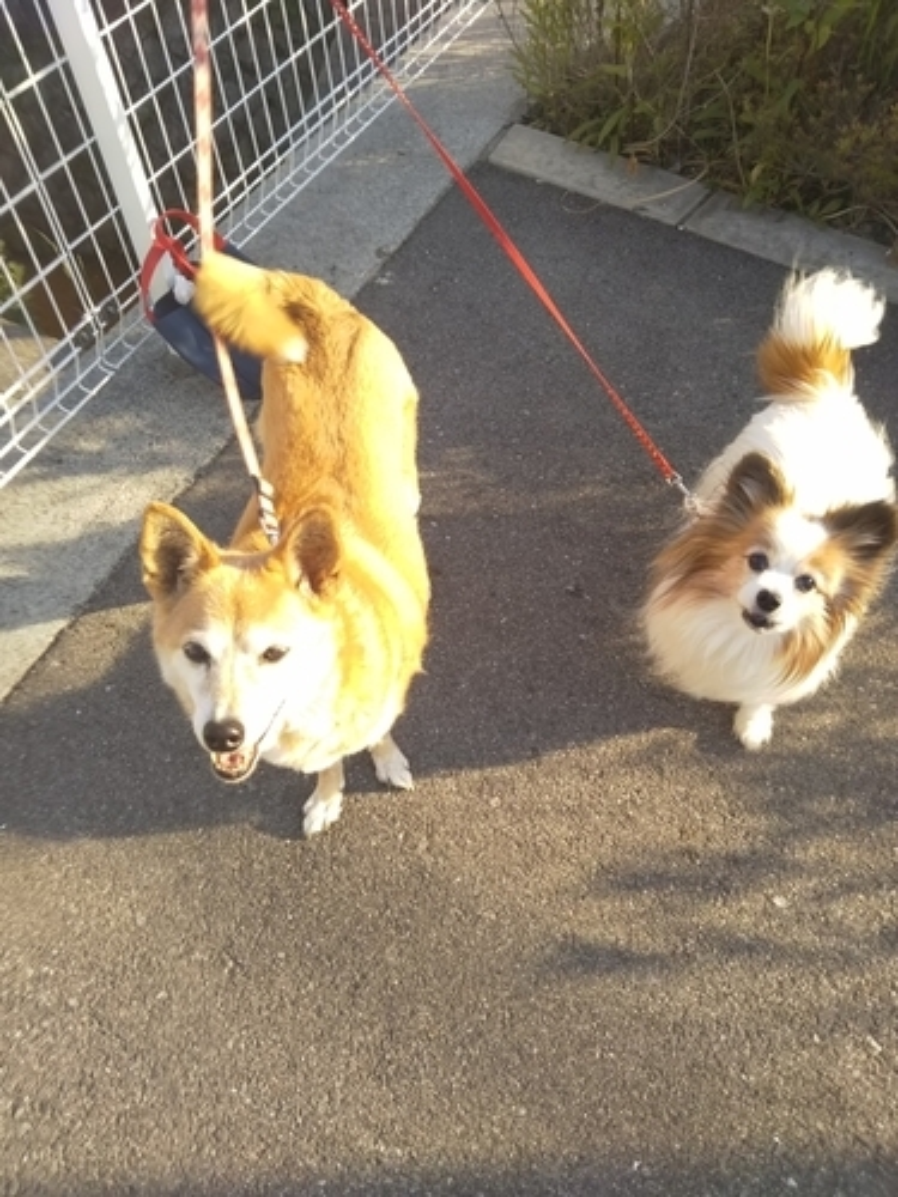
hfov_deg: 46.8
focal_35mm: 30
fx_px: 1038
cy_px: 598
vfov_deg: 60.0
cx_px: 449
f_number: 2.2
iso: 40
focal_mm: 4
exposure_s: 1/194
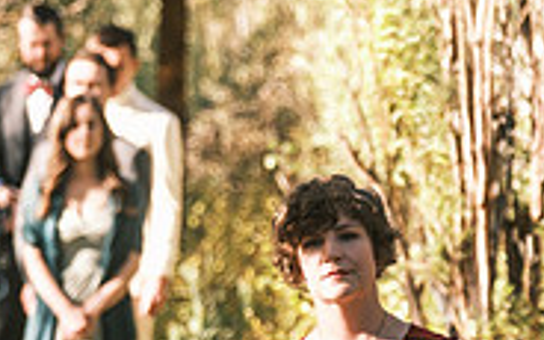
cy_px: 265
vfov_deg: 2.3
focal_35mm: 576
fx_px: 8540
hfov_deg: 3.6
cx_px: 438
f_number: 2.8
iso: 200
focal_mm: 119.2
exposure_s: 1/800
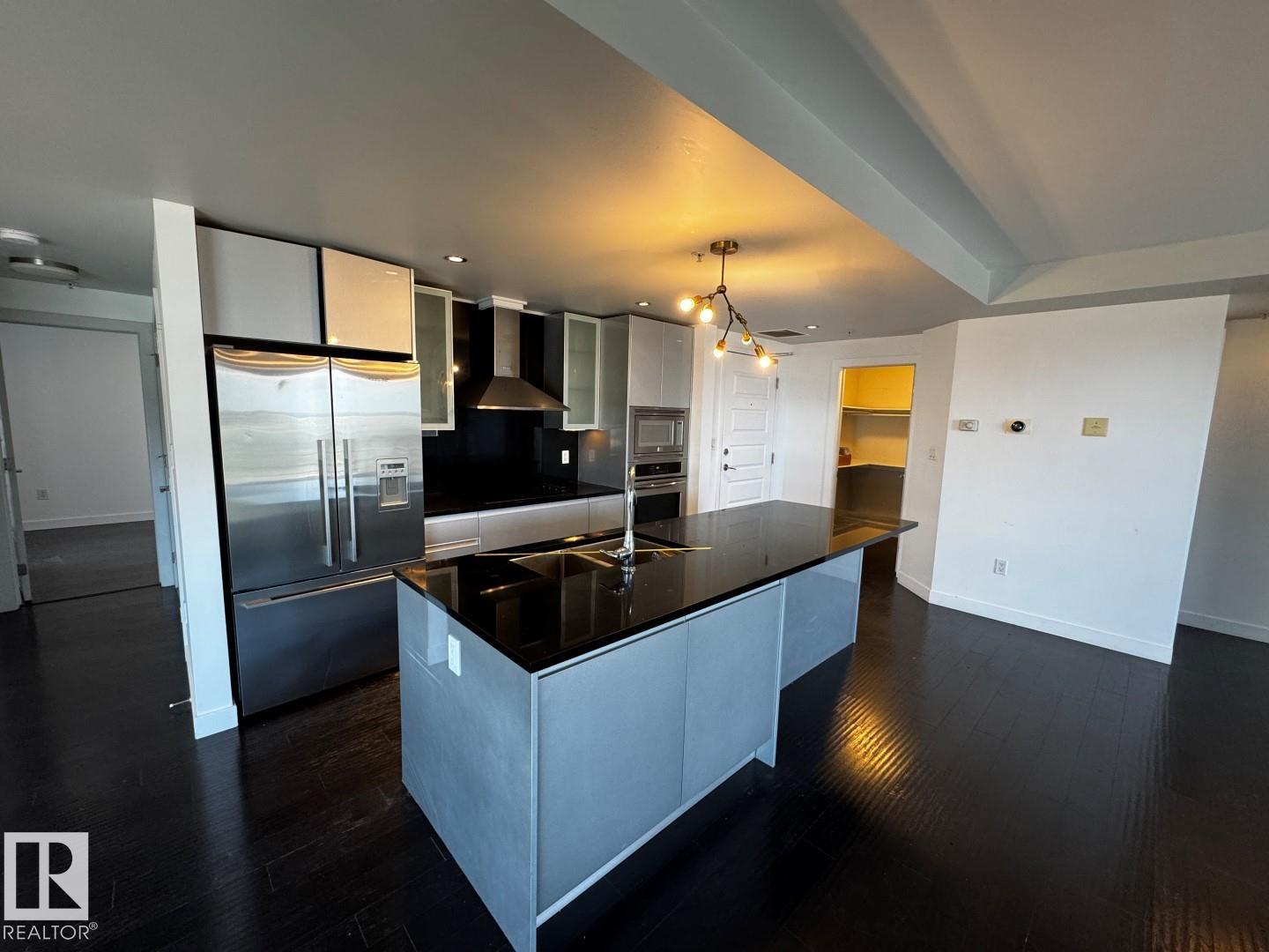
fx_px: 513
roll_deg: -1.6
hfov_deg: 102.1
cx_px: 634
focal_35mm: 14
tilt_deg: -7.6
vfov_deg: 85.7
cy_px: 476
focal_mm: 2.22
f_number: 2.2
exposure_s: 1/60
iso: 200
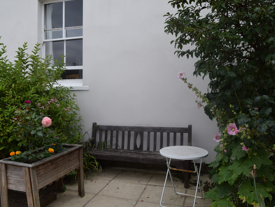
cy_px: 105
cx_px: 116
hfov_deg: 59.7
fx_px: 238
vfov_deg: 46.8
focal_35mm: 30
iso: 200
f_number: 8
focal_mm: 18
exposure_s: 1/250
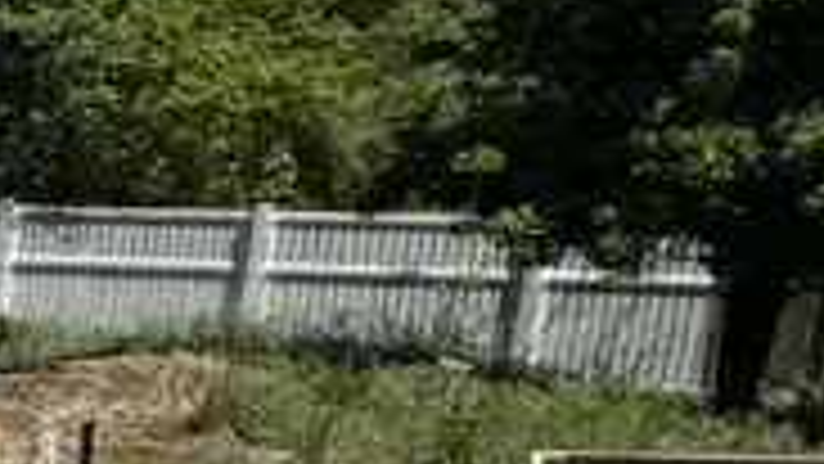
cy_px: 568
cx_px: -1968
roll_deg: -1.7
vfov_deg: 9.9
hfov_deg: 9.9
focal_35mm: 120
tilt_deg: -8.6
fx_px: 2622
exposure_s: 1/2208
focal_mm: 2.22
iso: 50
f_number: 2.2
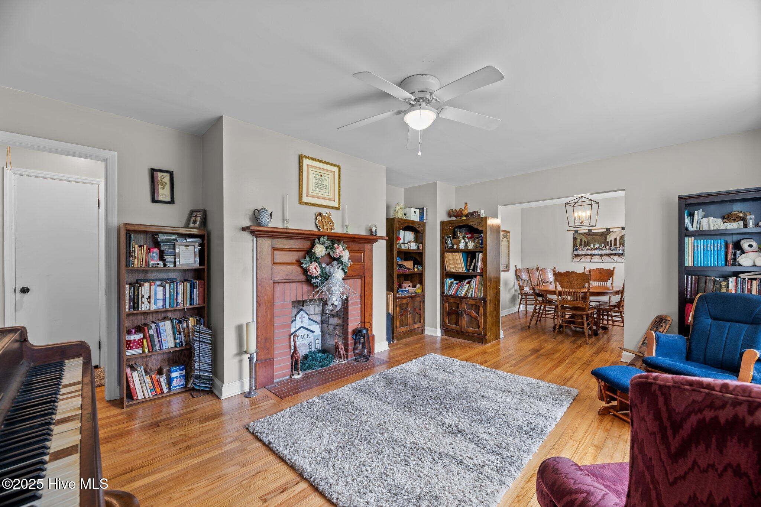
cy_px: 254
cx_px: 380
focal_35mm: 14
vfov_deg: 81.2
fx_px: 296
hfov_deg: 104.3
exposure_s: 1.6
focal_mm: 14
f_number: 9
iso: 100
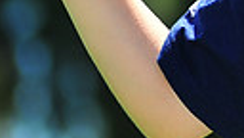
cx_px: 486
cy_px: -153
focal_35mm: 851
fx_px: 5506
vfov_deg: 1.4
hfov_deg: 2.5
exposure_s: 1/640
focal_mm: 180
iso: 200
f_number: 5
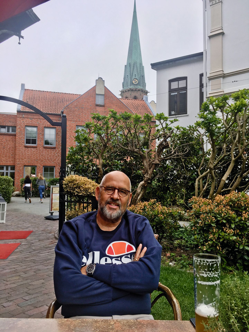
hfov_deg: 48.2
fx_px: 278
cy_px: 166
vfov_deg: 61.7
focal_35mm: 29
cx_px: 124
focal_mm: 4.15
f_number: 2.2
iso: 25
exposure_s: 1/458
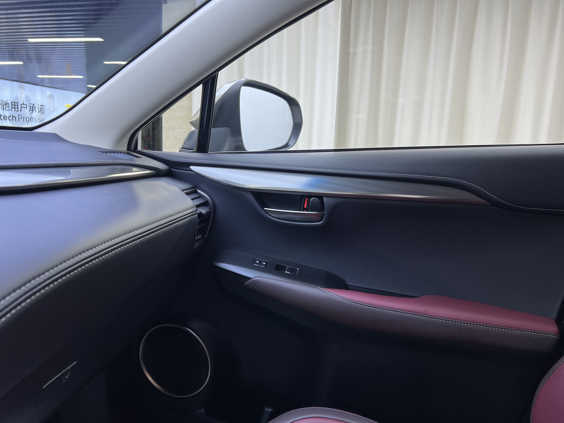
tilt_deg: -11.2
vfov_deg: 53.1
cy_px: 212
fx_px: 424
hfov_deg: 67.3
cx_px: 282
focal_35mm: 26
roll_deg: -2.4
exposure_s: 1/100
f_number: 1.5
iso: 80
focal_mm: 5.7
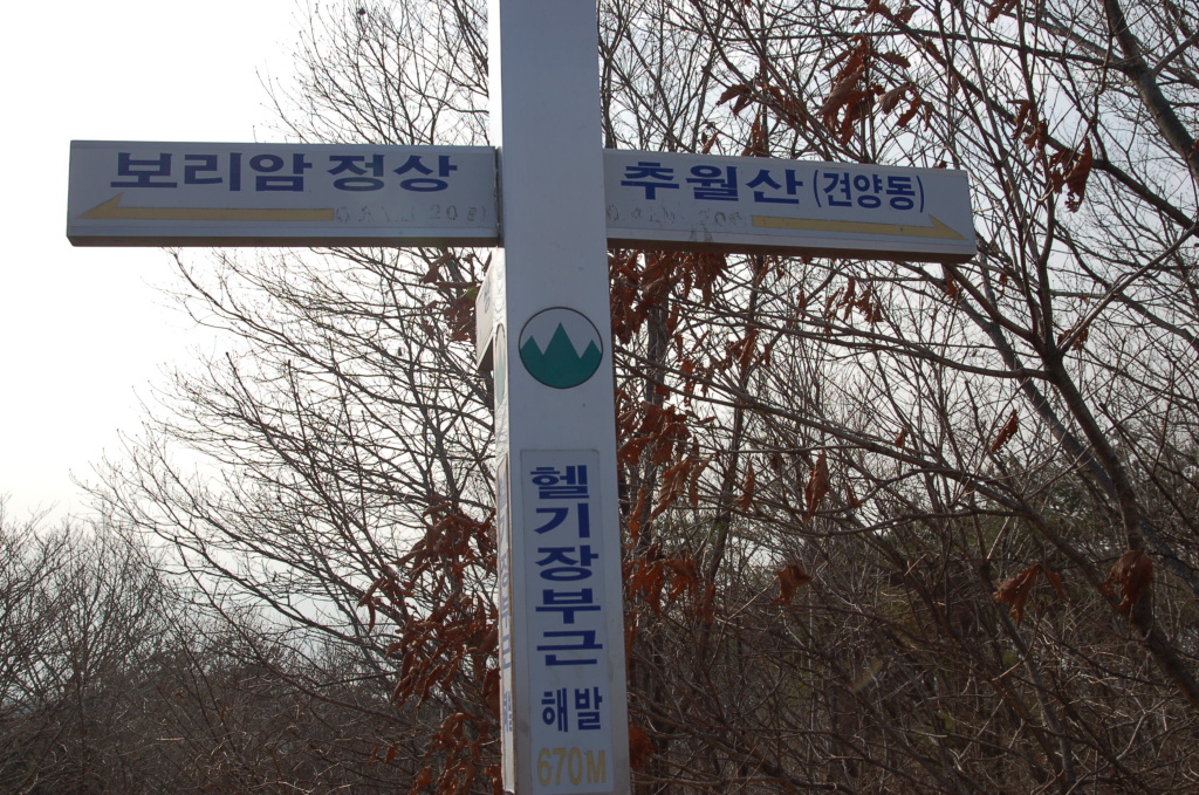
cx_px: 600
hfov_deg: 49.6
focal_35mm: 39
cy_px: 398
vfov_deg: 34.1
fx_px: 1297
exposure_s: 1/400
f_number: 10
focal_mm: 26
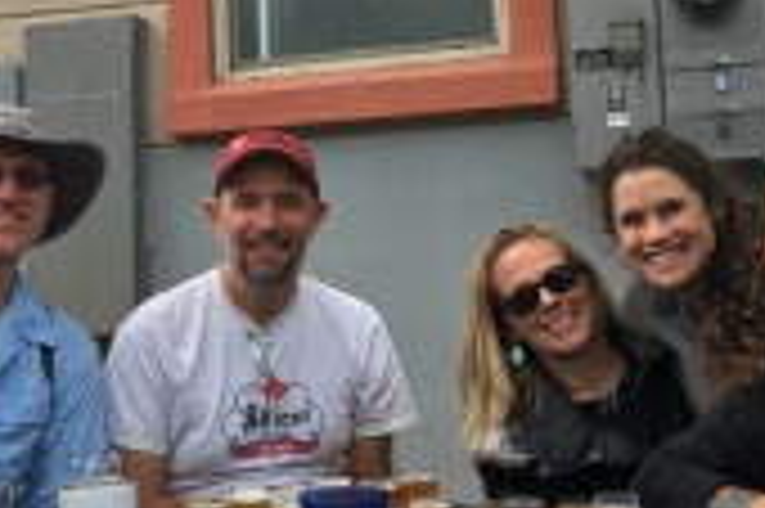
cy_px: 166
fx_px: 1380
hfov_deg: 30.9
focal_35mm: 65
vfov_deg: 20.8
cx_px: 315
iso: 25
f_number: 2.2
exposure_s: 1/635
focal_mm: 4.15
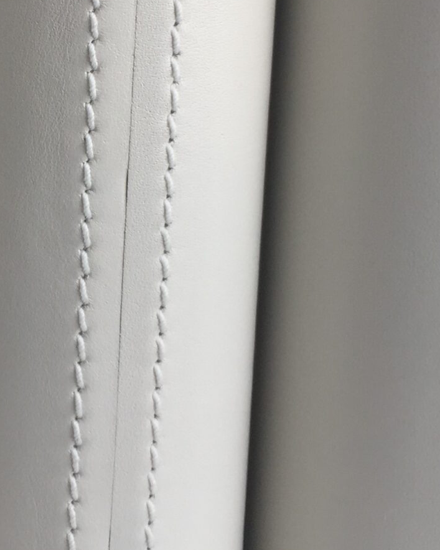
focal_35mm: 82
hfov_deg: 17.7
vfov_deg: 23.1
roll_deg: -1.5
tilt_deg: -9.5
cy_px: 141
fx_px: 1335
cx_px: -105
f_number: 2.2
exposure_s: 1/295
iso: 32
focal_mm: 4.15
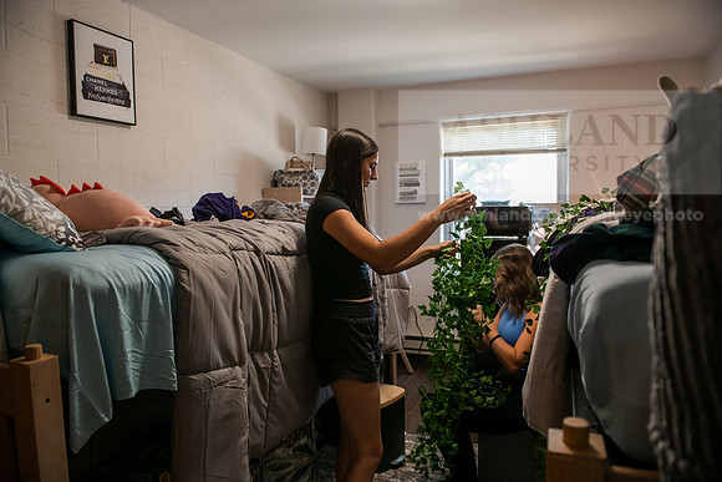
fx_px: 481
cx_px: 361
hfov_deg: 73.7
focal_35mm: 24
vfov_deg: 53.2
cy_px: 241
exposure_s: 1/200
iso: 1600
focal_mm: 24
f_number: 3.5
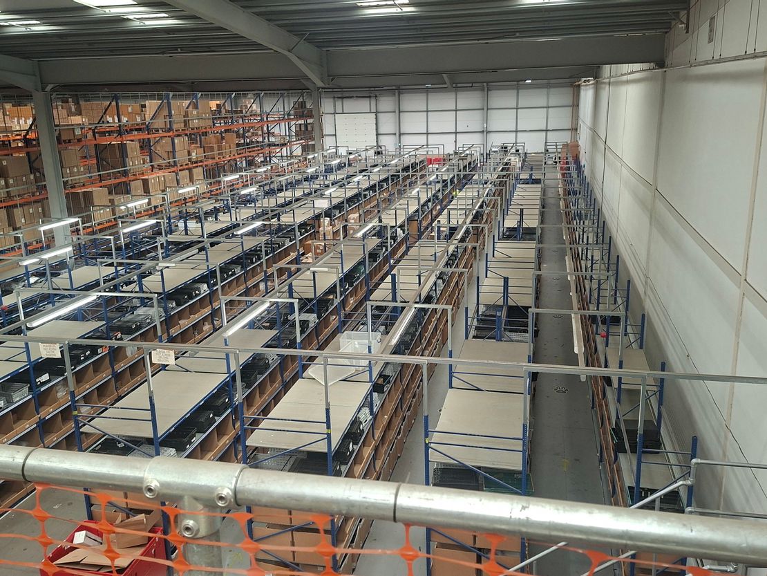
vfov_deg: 58.9
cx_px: 384
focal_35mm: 23
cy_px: 288
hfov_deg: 73.9
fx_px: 510
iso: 250
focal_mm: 5.54
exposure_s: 1/120
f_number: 1.8
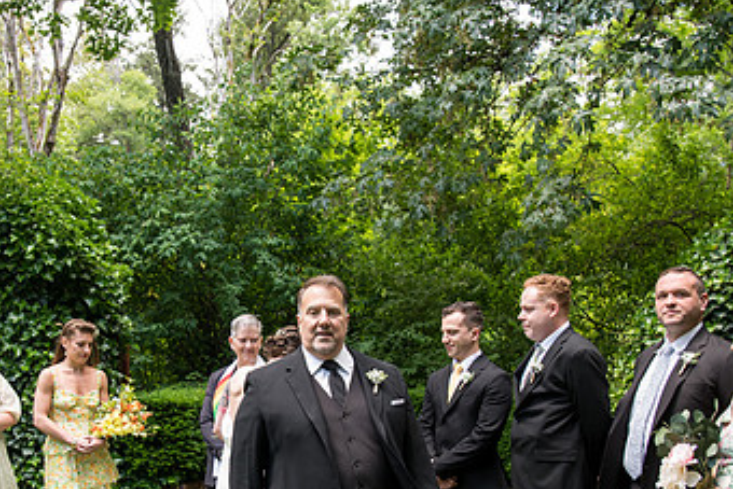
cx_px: 239
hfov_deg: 46.6
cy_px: 374
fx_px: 835
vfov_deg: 32.0
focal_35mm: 41
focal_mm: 24
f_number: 3.5
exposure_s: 1/400
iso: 640
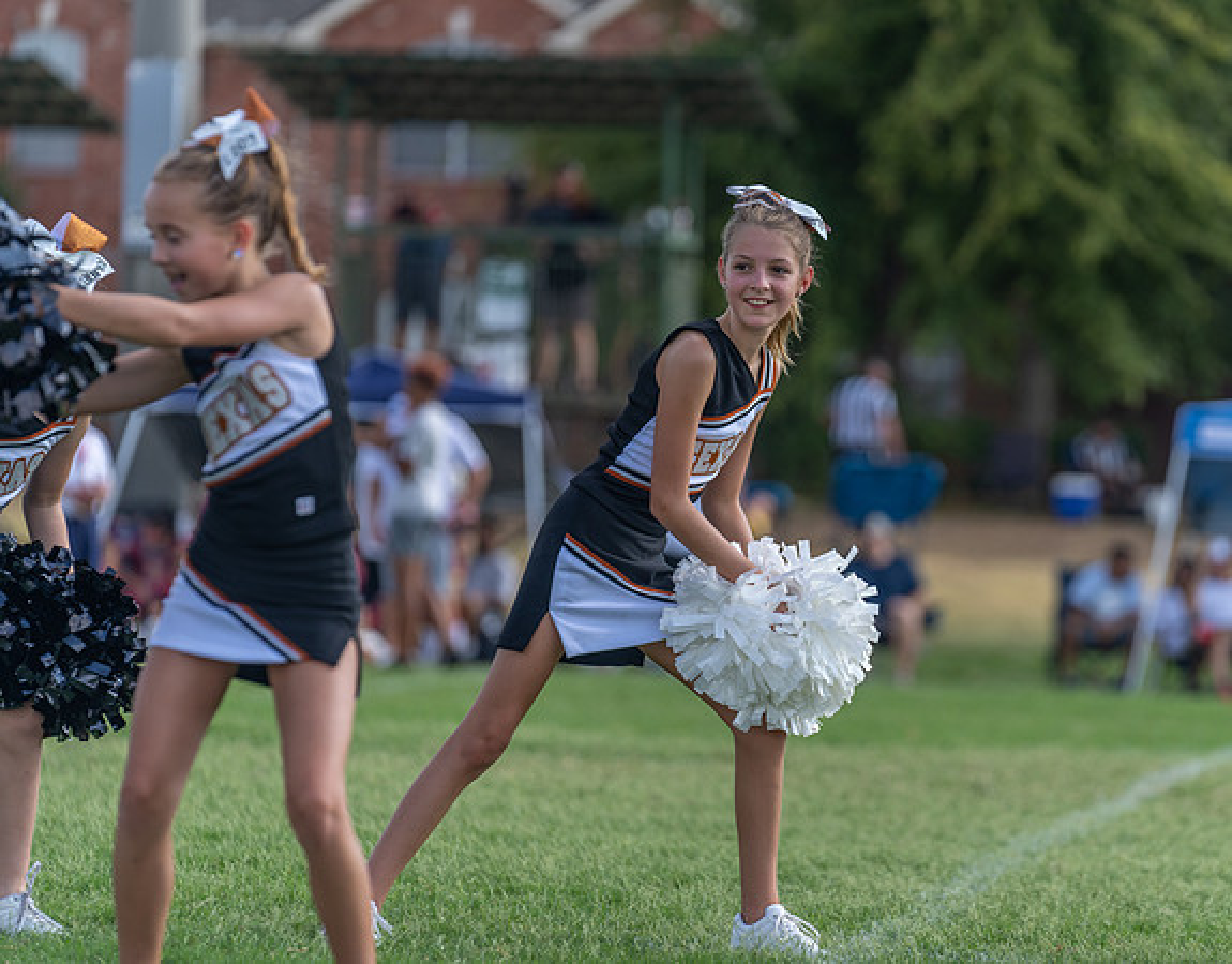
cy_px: 475
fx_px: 8158
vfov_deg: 6.8
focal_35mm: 226
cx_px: 734
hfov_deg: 8.6
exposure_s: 1/1000
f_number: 3.5
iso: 125
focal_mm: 200
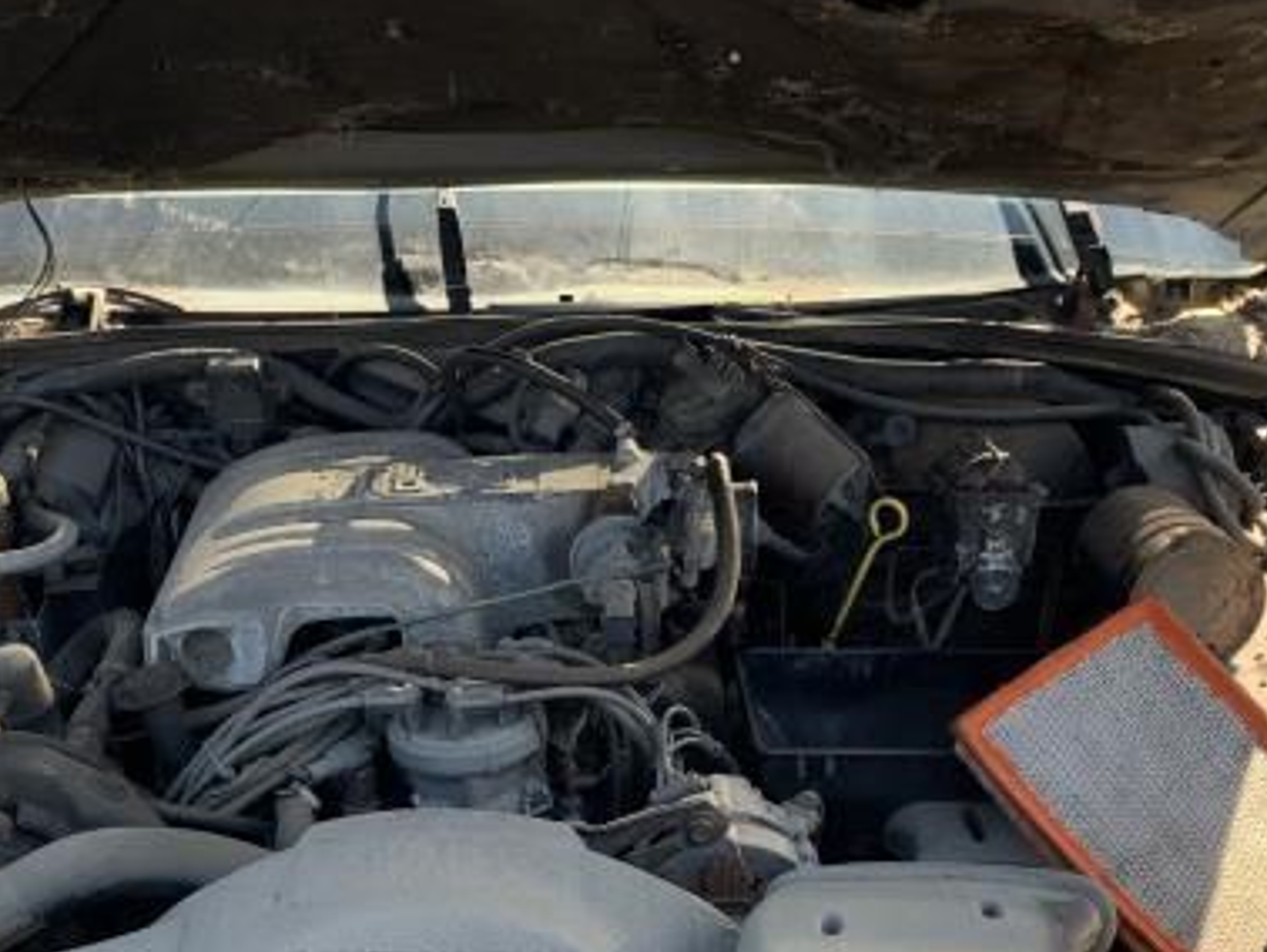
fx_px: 2014
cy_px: 861
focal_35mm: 55
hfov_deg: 34.8
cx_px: 499
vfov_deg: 25.7
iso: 25
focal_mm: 4.25
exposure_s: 1/209
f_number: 1.8
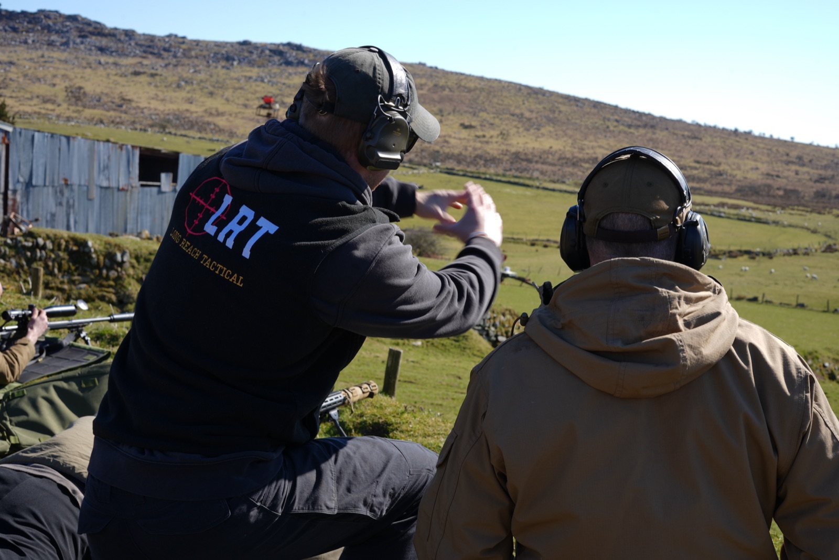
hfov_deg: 39.6
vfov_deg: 27.0
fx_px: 1166
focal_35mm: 50
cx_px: 420
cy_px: 280
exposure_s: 1/50
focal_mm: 50
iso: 50
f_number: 10
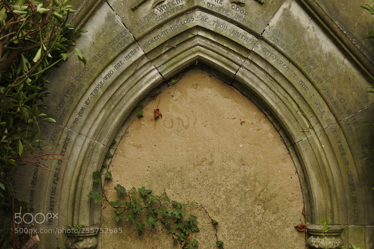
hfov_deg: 40.4
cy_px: 124
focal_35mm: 49
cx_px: 187
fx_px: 509
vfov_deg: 27.5
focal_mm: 18.5
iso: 160
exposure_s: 1/800
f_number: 2
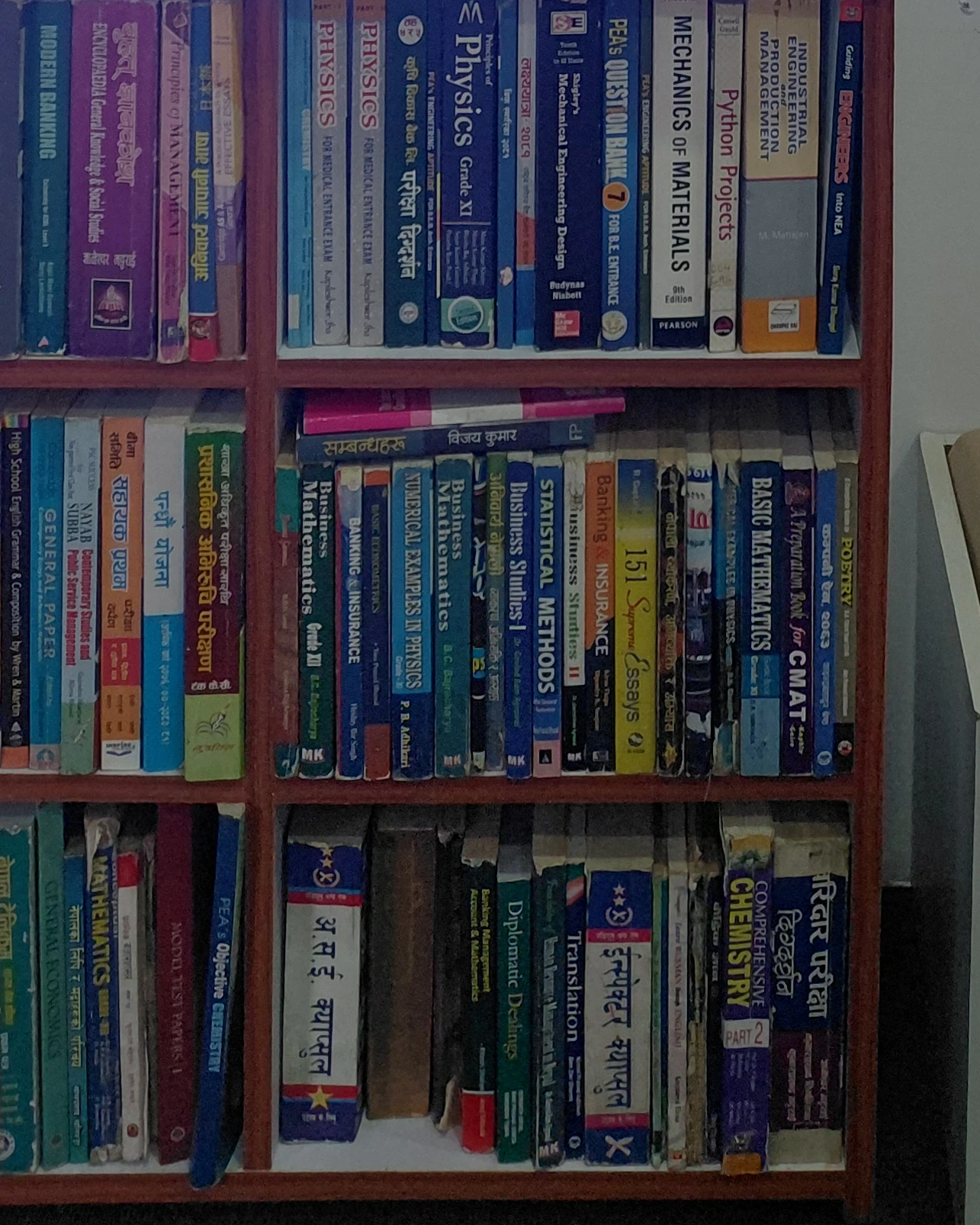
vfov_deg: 26.5
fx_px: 2248
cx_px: 739
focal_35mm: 62
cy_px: -310
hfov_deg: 24.3
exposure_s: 1/100
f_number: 1.8
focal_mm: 4.69
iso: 250
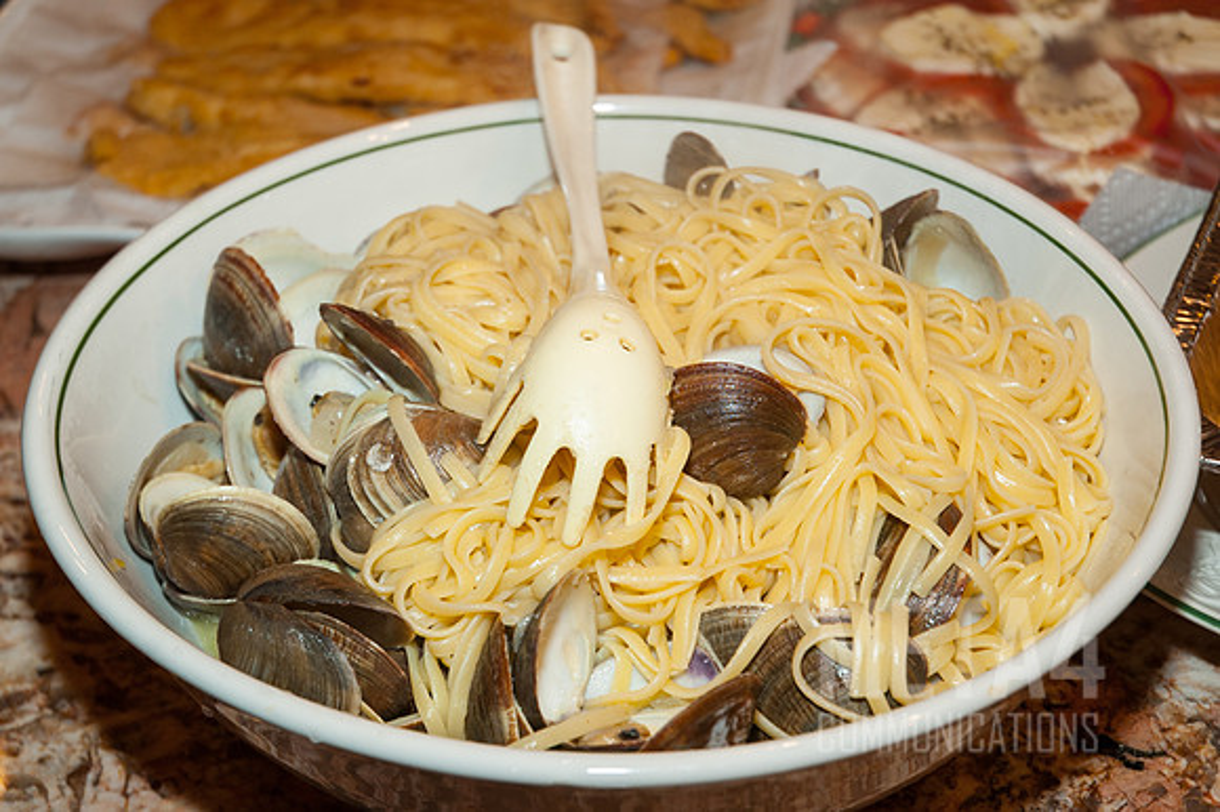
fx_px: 2576
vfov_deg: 17.9
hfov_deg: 26.6
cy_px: 383
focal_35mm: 76
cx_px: 584
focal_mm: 48
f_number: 4.5
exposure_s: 1/60
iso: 320
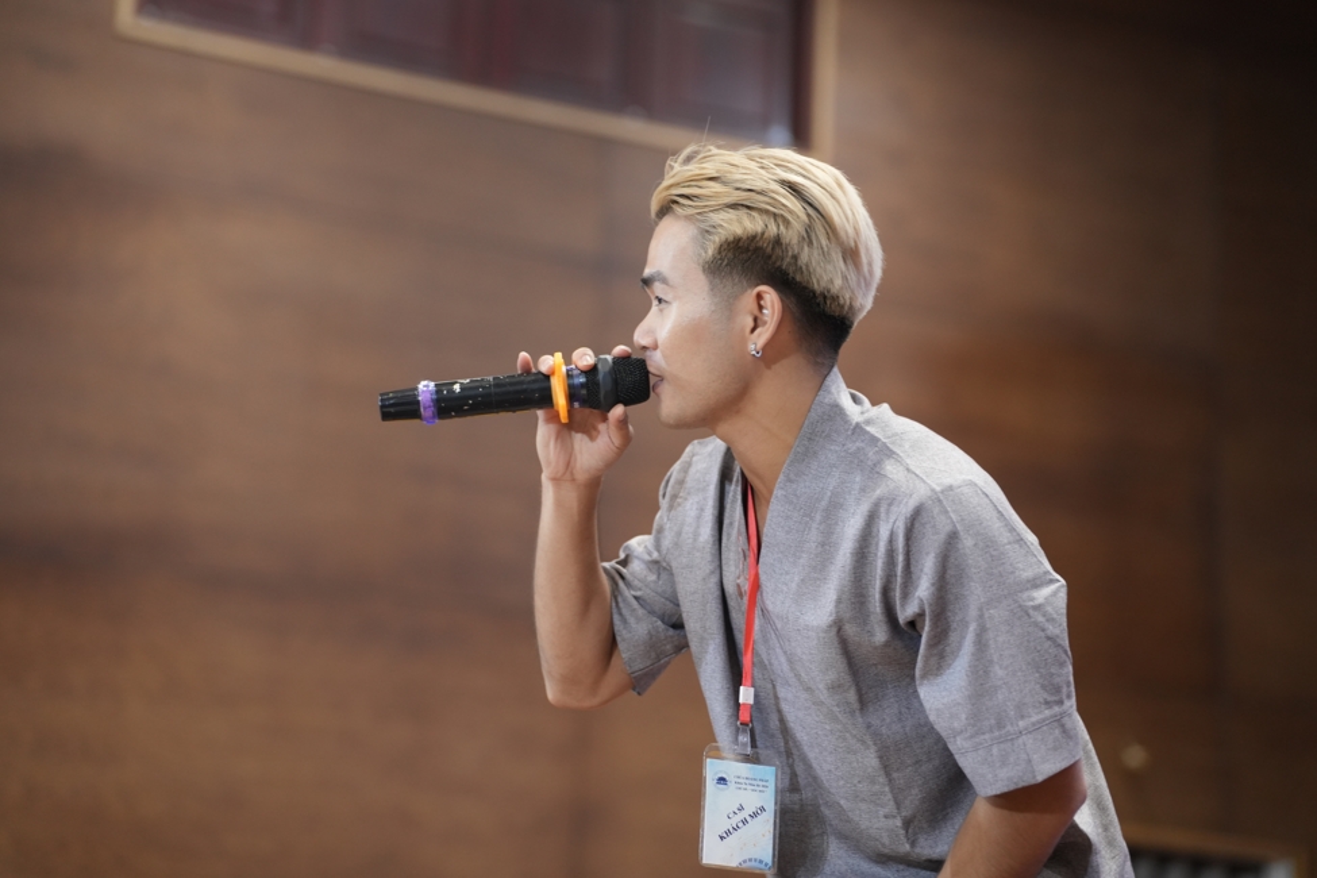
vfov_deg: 15.7
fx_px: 3183
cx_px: 658
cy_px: 439
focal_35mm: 87
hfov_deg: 23.4
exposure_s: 1/125
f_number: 2.8
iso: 2000
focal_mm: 87
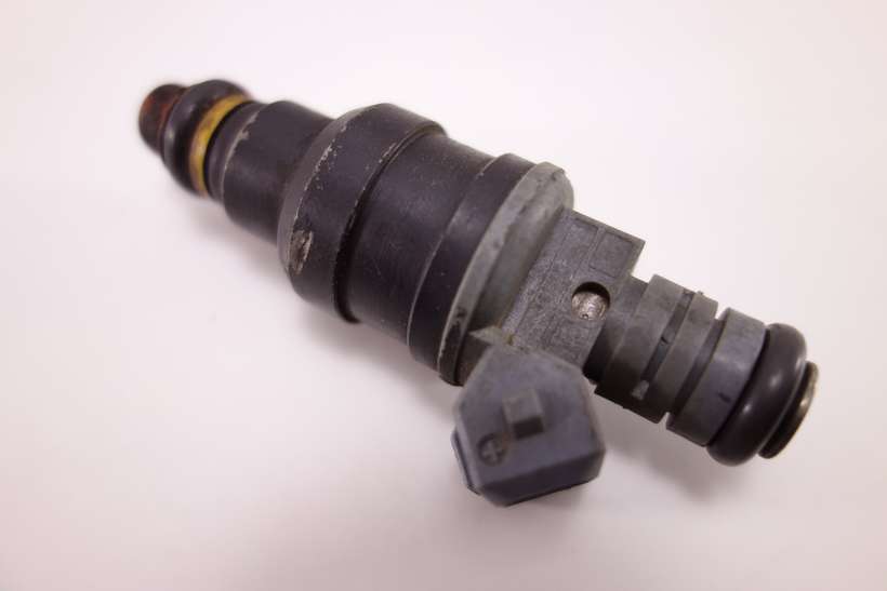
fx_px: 690
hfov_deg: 65.5
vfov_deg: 46.4
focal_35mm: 28
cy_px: 296
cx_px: 444
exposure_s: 1/100
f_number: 2.2
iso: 125
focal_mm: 10.4
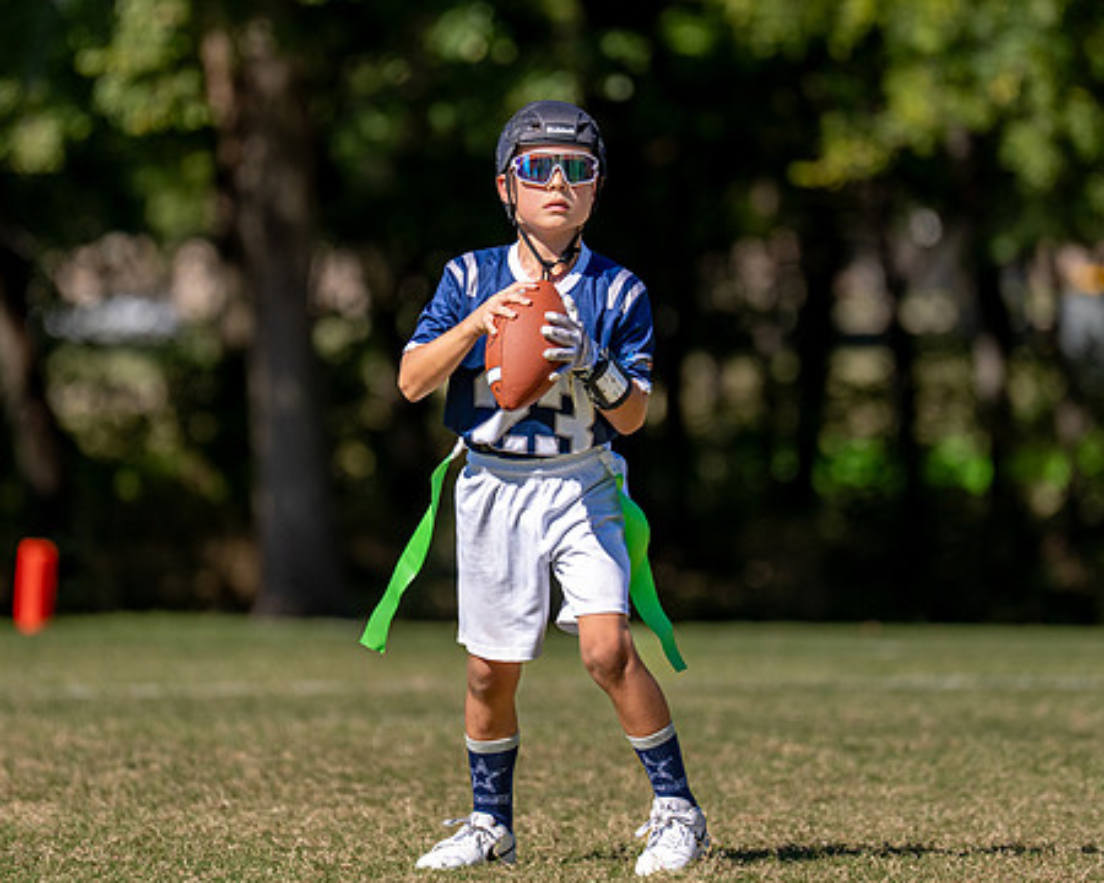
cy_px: 381
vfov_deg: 4.2
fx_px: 11926
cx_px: 543
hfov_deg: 5.3
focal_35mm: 365
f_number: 2.8
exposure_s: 1/3200
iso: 160
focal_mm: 191
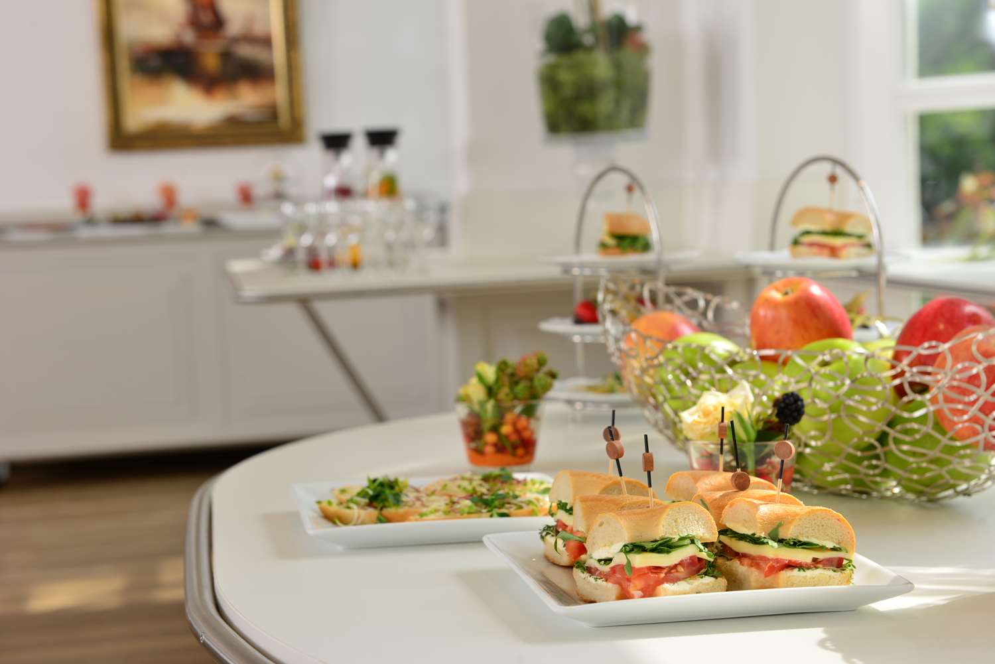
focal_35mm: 62
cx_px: 498
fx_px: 1714
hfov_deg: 32.4
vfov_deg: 21.9
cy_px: 332
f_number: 8
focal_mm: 62
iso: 160
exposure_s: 1/80
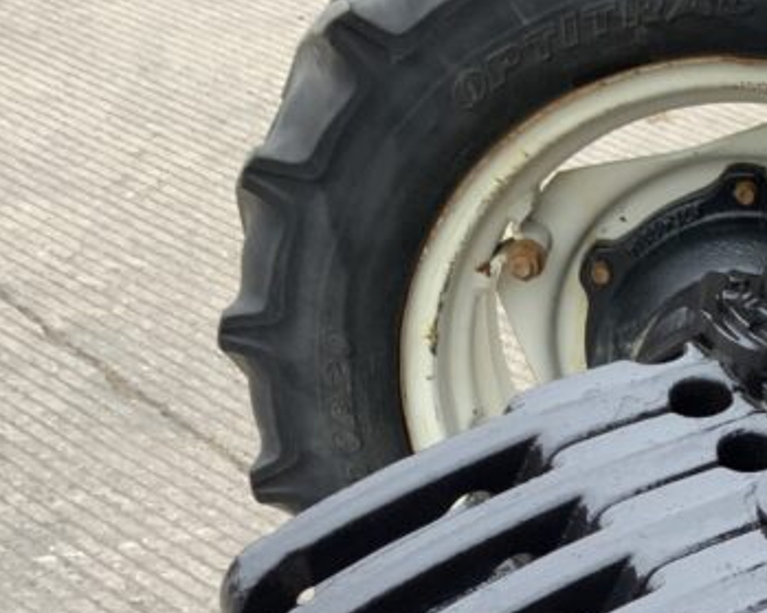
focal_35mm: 83
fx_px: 1884
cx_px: 771
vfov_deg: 17.5
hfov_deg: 22.1
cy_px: 767
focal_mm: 3
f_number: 1.8
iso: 32
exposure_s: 1/122
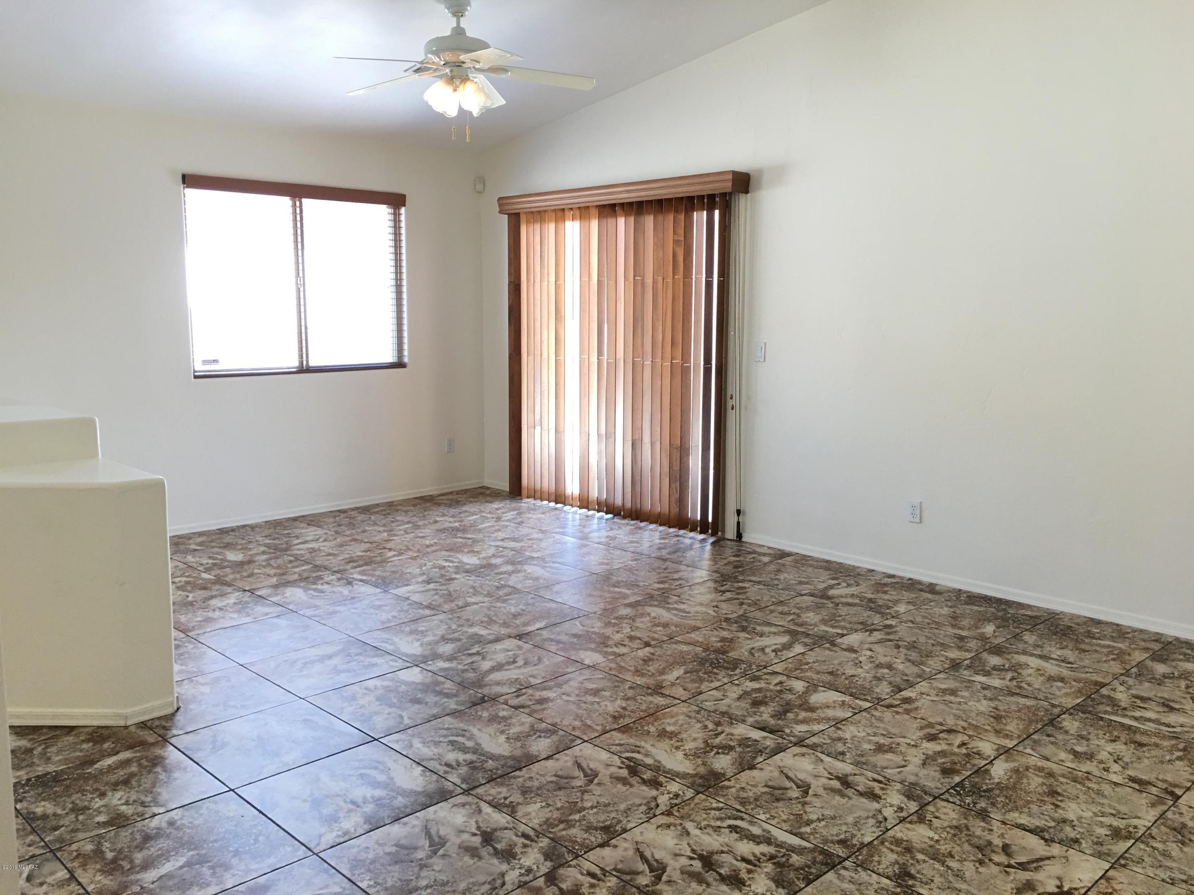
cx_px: 597
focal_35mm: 29
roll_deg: +0.3
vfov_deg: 48.2
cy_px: 448
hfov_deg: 61.7
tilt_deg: -6.4
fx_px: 1000
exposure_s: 1/30
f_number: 2.2
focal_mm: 4.15
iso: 40
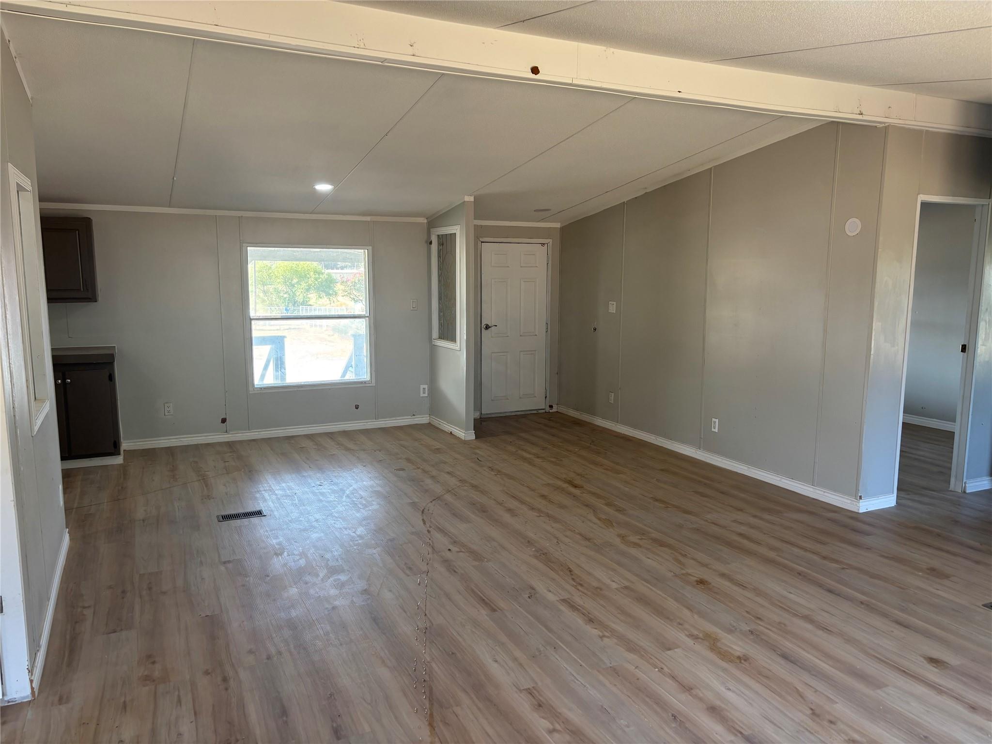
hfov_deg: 67.3
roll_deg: -0.4
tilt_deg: -8.5
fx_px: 745
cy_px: 372
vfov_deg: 53.1
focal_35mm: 26
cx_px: 496
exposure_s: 1/60
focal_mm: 5.96
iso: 80
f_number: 1.6
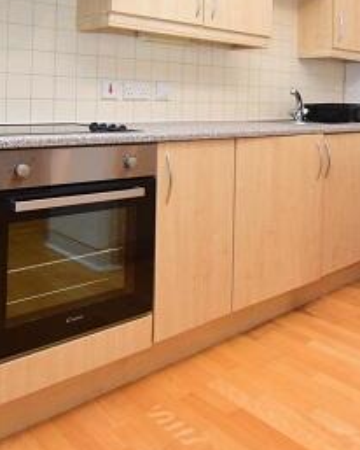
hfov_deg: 42.0
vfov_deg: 49.1
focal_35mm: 35
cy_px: 103
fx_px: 466
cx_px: 220
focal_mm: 10
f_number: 6.3
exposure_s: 1/60
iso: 1600
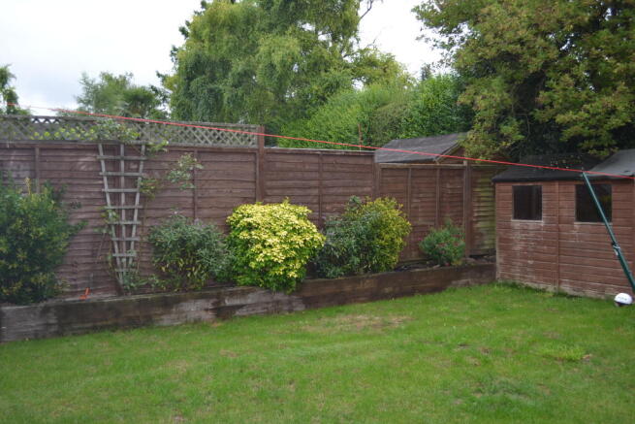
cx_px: 318
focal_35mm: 33
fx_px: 582
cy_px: 212
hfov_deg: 57.2
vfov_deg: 40.0
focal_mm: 22
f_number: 4
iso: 100
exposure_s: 1/160
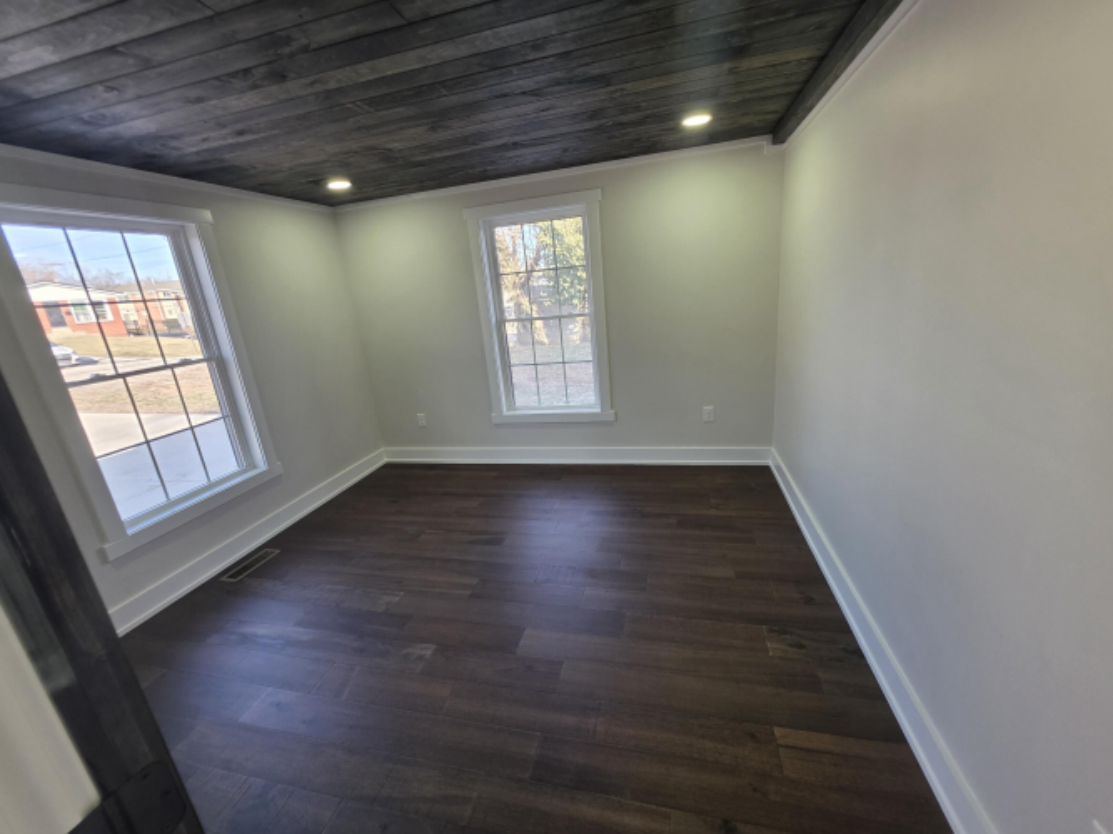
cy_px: 417
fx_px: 418
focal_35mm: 13
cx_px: 556
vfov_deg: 89.9
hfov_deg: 106.2
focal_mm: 2.2
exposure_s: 1/120
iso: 125
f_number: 1.9
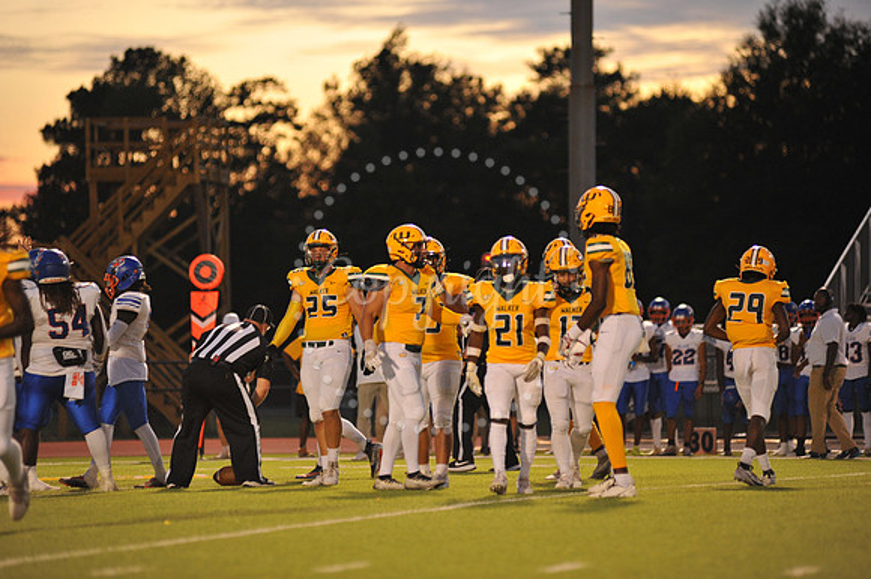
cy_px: 290
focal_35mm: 200
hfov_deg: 10.3
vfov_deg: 6.9
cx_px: 436
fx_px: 4836
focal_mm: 200
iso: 1600
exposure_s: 1/250
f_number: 2.8
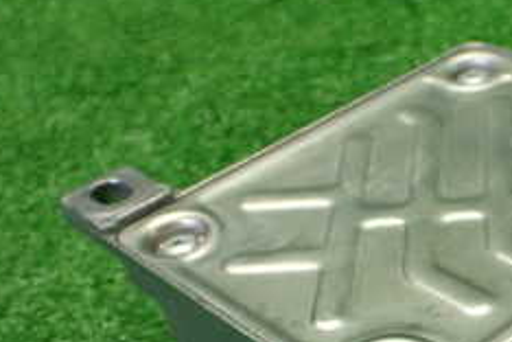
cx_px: 484
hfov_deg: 24.5
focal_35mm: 80
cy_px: 340
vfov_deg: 16.7
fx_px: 1138
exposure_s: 1/125
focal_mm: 5.4
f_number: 2.3
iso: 320
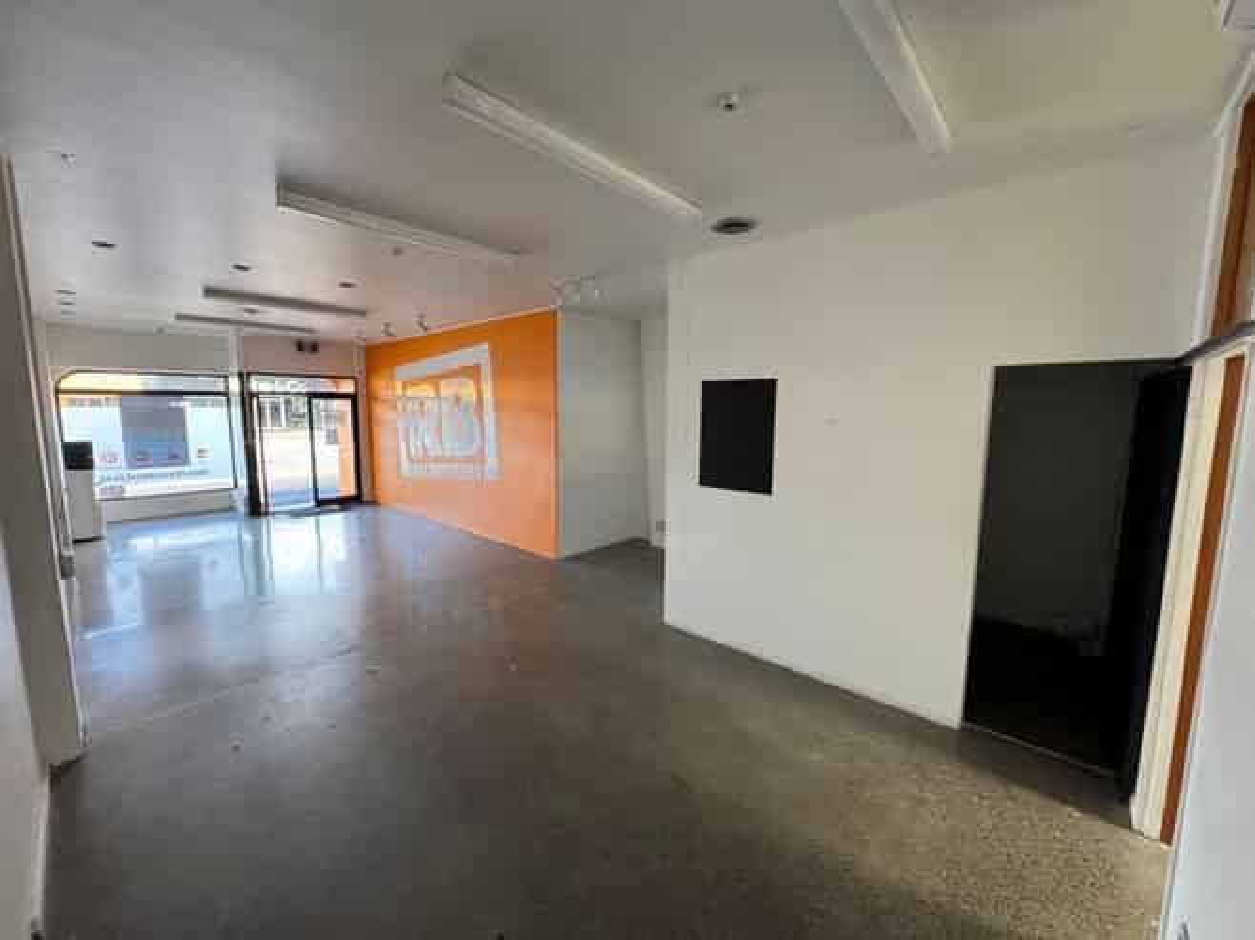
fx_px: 507
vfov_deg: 85.6
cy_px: 470
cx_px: 628
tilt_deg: -6.7
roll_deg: -0.1
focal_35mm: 14
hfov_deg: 102.1
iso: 320
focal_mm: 2.22
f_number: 2.2
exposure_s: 1/99
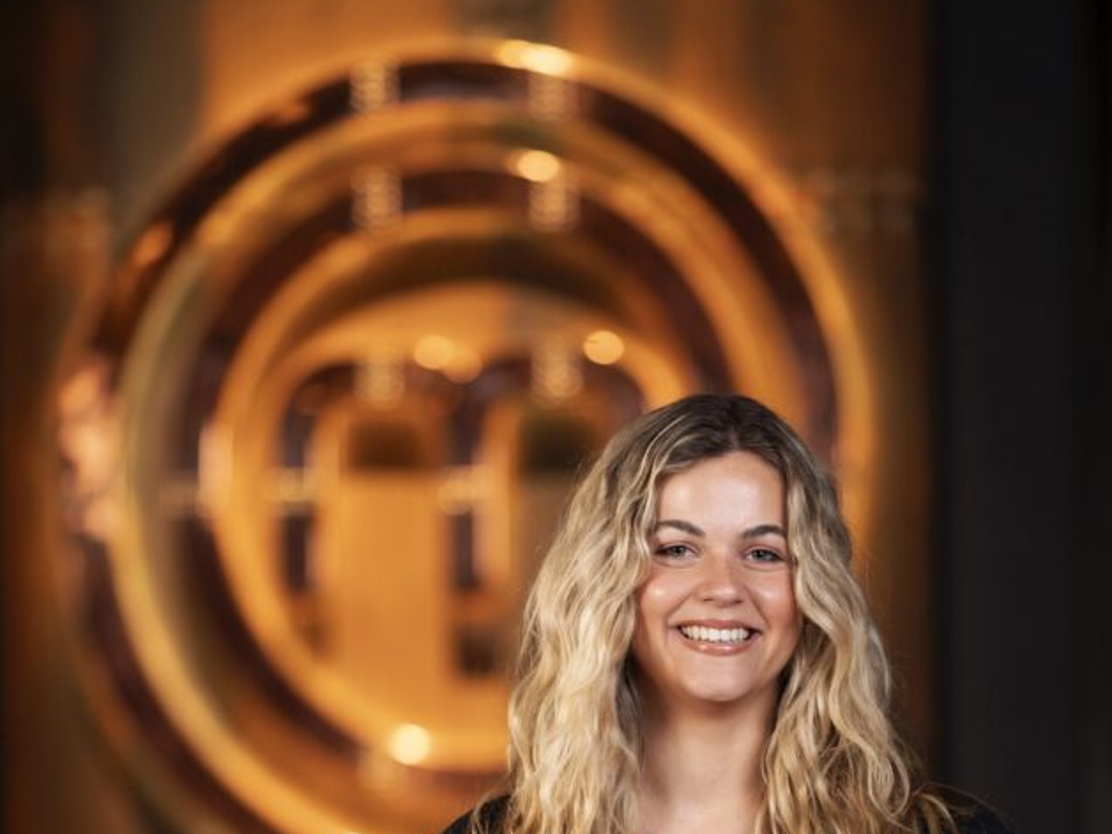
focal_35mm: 196
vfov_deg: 7.6
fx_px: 6297
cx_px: 556
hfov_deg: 10.1
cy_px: 820
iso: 800
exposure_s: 1/160
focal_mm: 135
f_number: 1.8
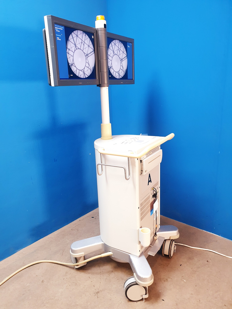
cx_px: 116
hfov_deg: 53.1
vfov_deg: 67.3
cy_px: 154
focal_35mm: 26
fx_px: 232
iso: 320
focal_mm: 4.3
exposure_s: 1/50
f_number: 2.4
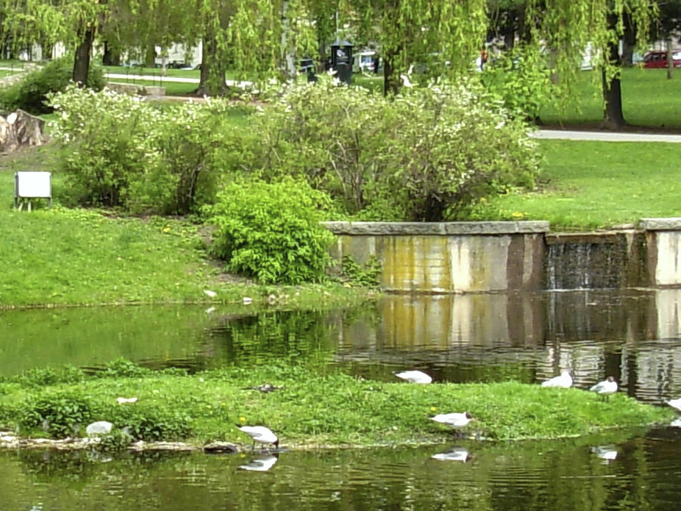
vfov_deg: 11.8
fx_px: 2479
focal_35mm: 126
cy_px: 261
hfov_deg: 15.6
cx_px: 178
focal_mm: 6.3
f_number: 2.9
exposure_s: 1/200
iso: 79
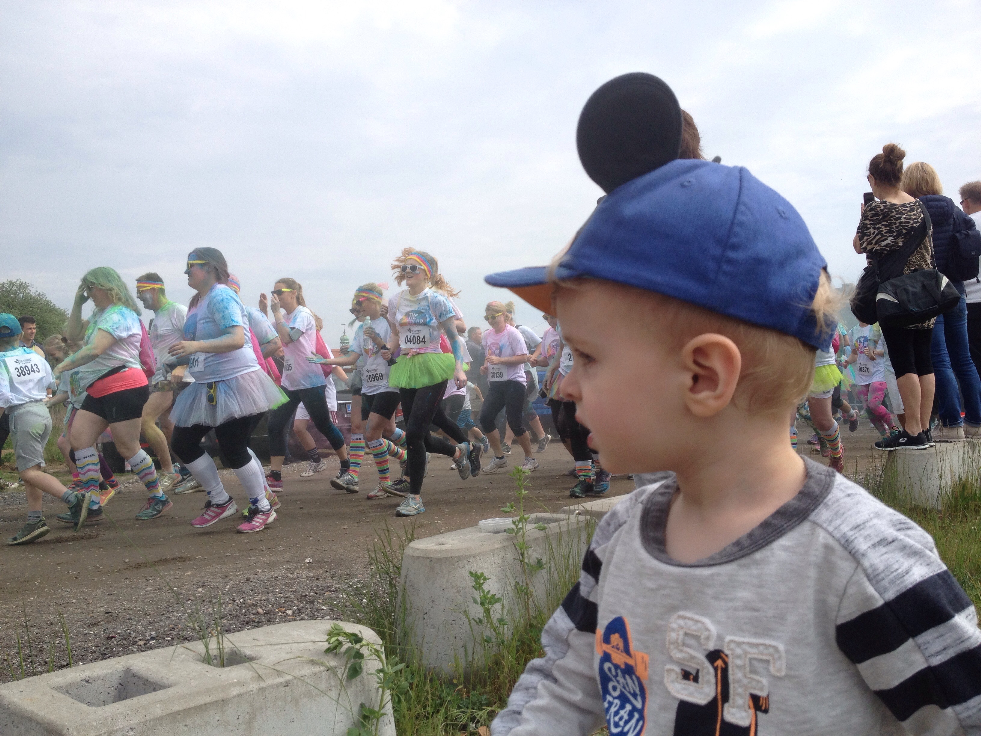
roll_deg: +0.4
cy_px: 368
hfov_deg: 52.6
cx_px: 490
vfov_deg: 40.7
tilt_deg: +0.8
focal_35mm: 35
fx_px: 992
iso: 50
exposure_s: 1/1493
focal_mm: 4.28
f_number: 2.4
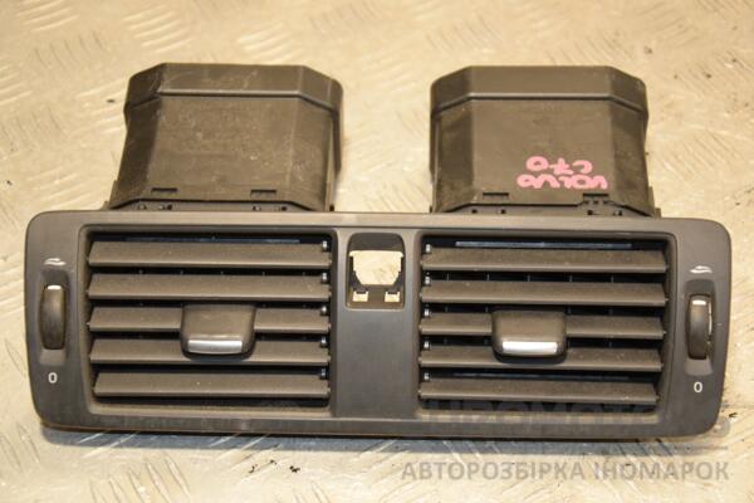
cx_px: 377
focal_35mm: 78
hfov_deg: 26.0
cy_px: 252
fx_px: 1634
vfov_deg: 17.5
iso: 800
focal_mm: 52
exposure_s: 1/100
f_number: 5
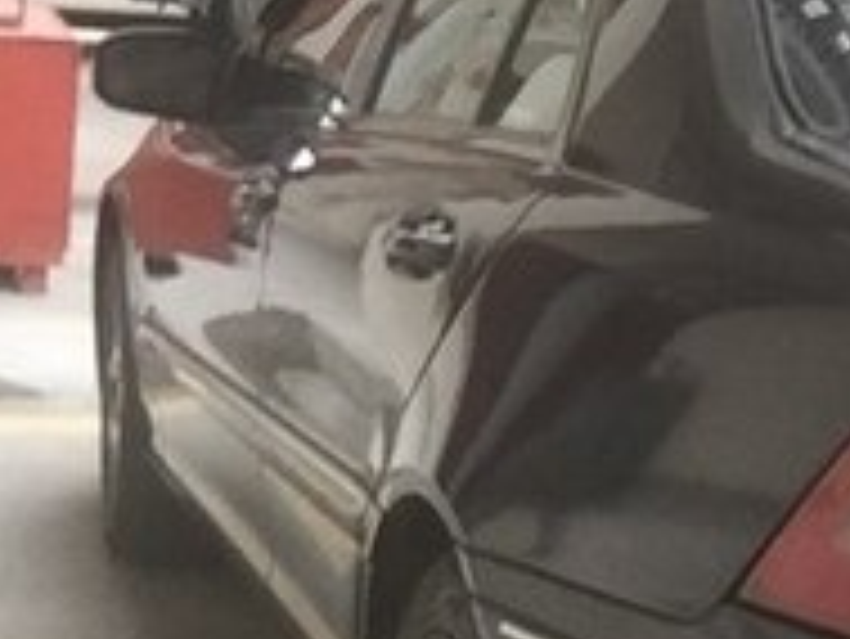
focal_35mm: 108
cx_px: 1331
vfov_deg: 13.7
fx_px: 2654
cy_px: 488
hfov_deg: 16.4
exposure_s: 1/33
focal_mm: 2.65
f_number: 2.2
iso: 32
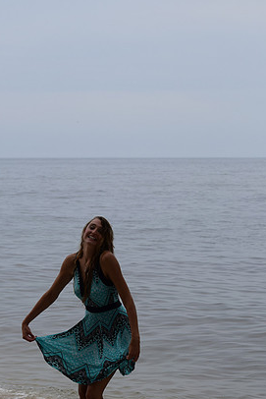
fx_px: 1303
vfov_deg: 17.3
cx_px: 101
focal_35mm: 118
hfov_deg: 11.6
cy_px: 279
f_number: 5.6
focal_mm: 55
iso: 400
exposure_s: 1/1600
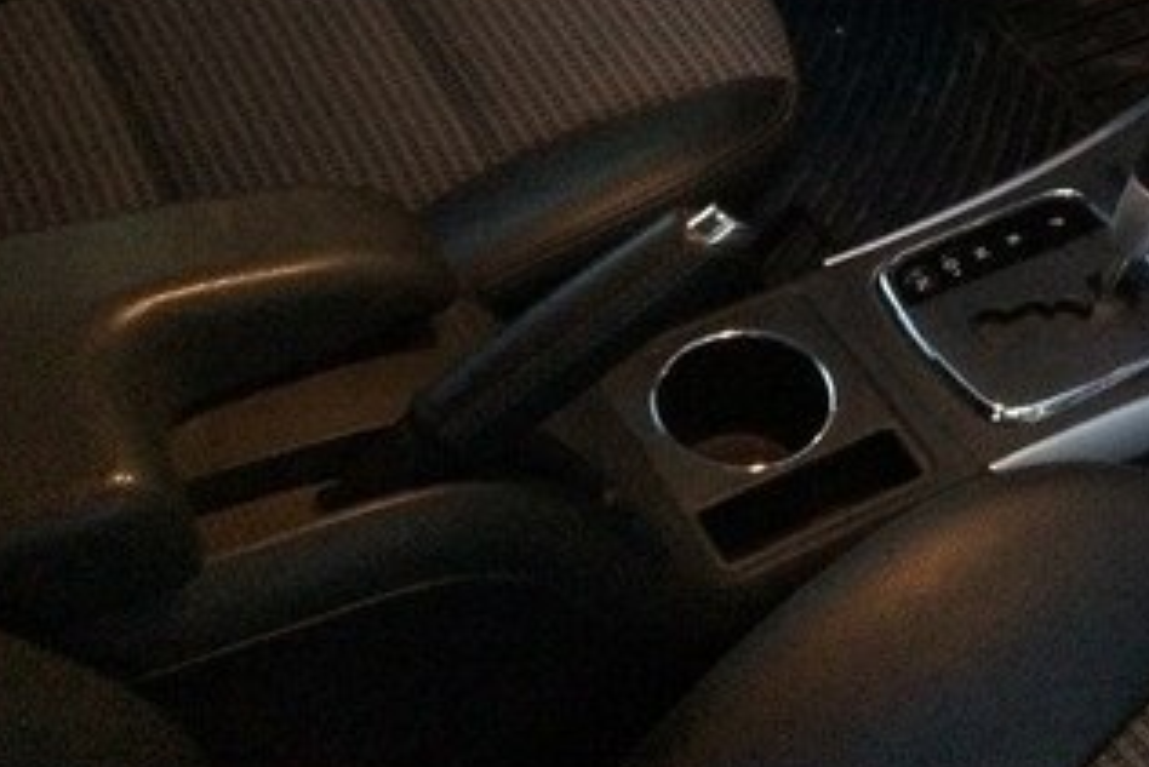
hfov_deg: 31.1
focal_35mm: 63
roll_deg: -2.6
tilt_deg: -34.4
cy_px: -85
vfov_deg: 20.5
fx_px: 2012
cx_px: 916
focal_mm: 4.15
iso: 640
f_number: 2.2
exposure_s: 1/17
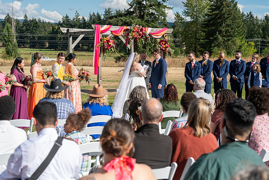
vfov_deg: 22.6
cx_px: 134
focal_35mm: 60
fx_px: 448
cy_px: 90
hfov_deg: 33.4
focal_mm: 60
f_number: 4.5
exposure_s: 1/4000
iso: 400
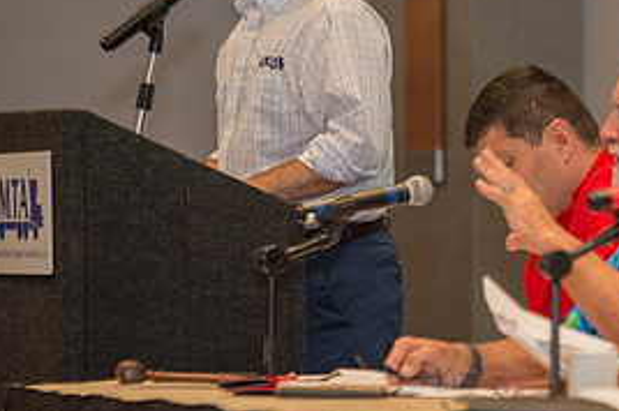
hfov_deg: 6.8
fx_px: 5204
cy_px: 245
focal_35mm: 303
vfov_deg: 4.5
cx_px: 621
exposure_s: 1/250
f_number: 2.8
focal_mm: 140
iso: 1250
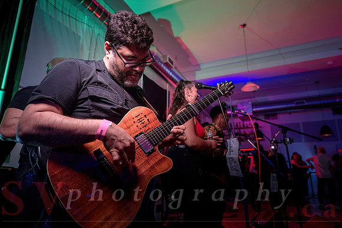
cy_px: 114
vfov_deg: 53.2
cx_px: 171
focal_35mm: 24
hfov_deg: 73.7
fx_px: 228
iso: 400
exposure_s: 1/60
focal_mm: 24
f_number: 3.5
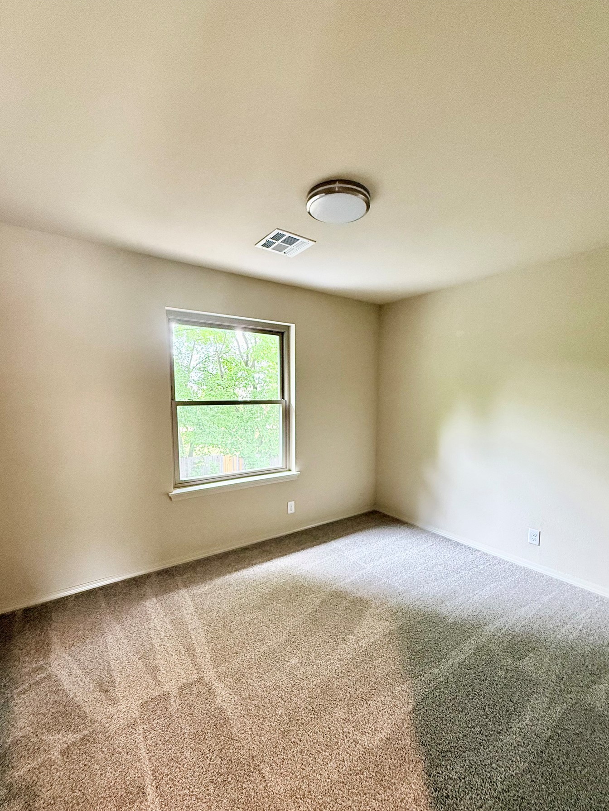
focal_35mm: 15
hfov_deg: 81.7
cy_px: 433
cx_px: 312
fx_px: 352
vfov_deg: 98.0
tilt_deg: -4.9
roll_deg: -0.5
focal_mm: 2.22
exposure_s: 1/99
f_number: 2.2
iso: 320
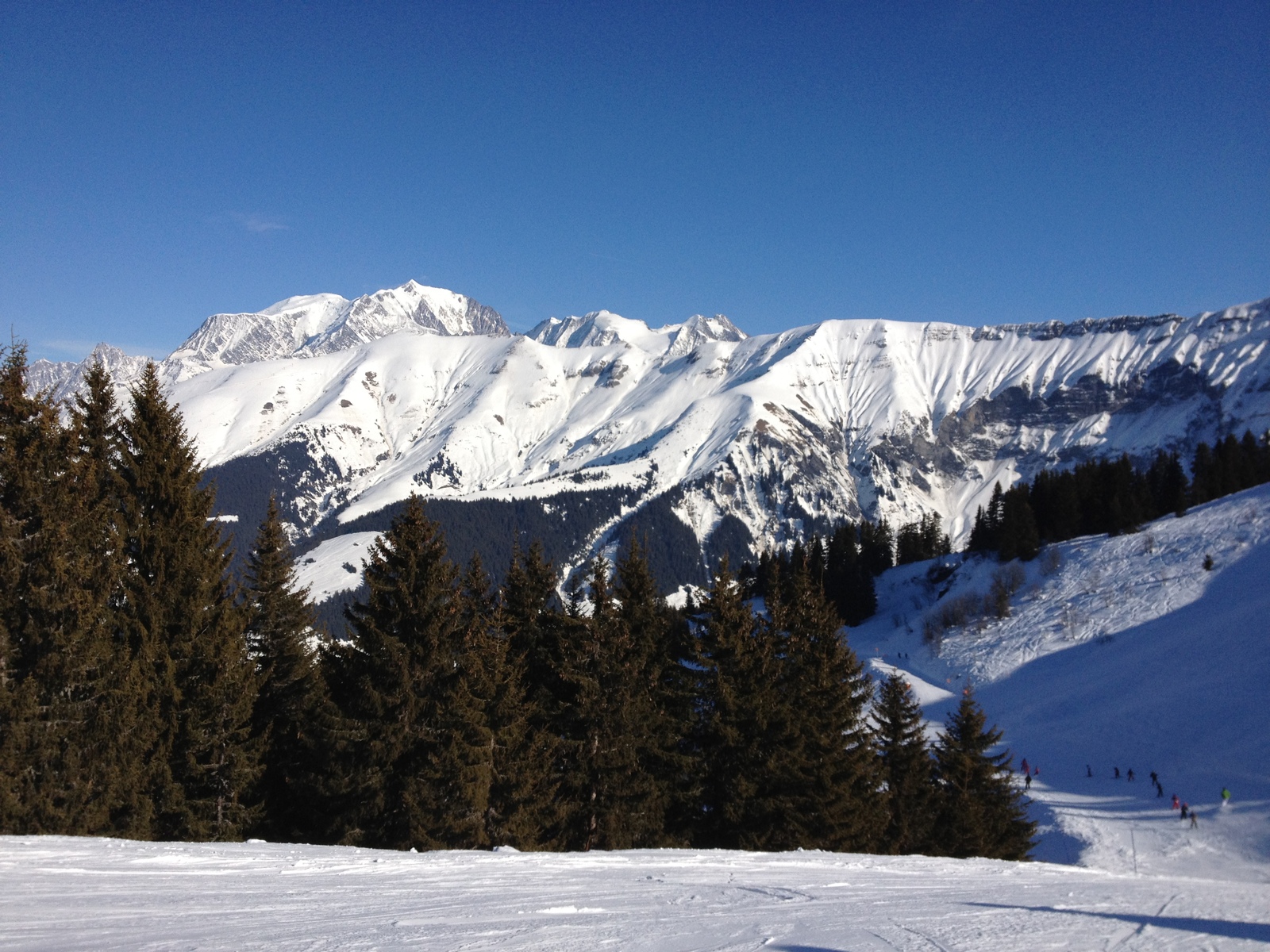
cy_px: 476
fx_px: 1284
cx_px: 635
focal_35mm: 35
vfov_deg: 40.7
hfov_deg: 52.6
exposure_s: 1/3460
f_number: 2.4
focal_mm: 4.28
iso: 64
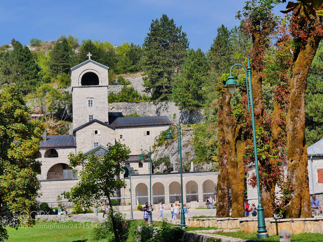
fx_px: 858
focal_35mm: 92
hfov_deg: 21.3
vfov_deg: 16.1
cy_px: 121
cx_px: 162
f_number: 9
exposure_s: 1/500
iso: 800
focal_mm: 46
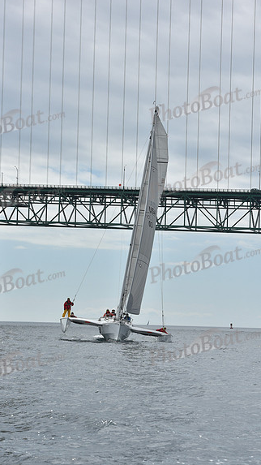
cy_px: 232
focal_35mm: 104
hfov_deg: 11.6
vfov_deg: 20.6
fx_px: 1280
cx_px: 107
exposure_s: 1/800
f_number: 11
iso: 250
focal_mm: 98
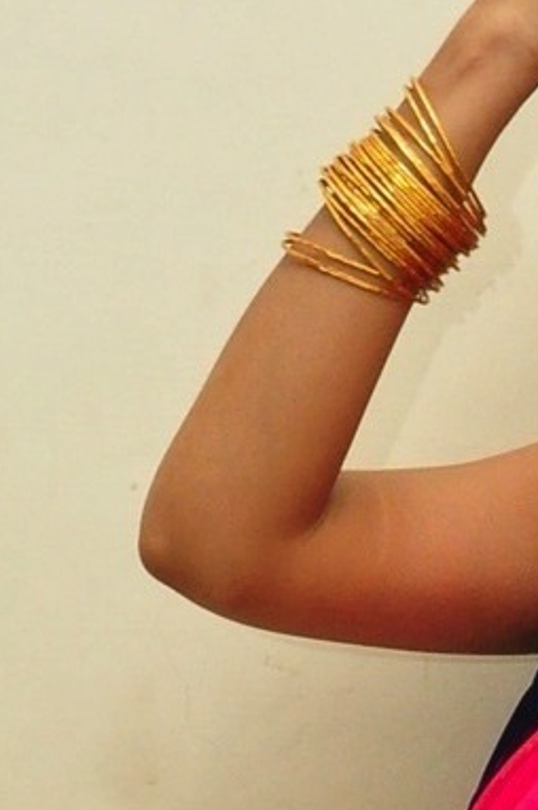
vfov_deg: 9.0
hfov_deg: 6.4
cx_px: 805
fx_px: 4783
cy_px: 1683
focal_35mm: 213
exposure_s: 1/125
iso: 1600
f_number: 7.1
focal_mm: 30
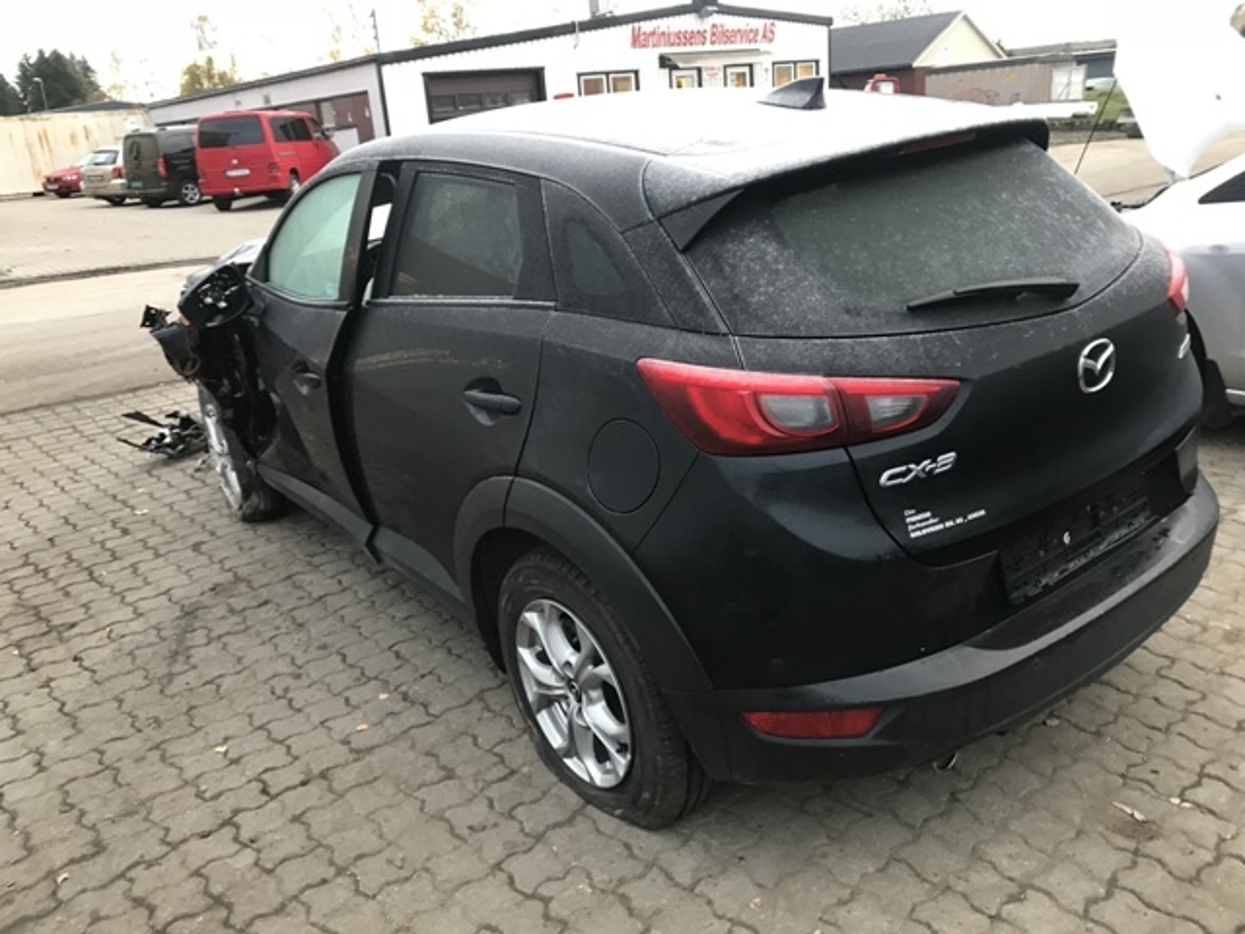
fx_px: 1007
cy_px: 467
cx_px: 622
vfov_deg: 49.7
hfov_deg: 63.4
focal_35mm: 28
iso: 40
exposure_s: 1/33
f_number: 1.8
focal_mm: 3.99
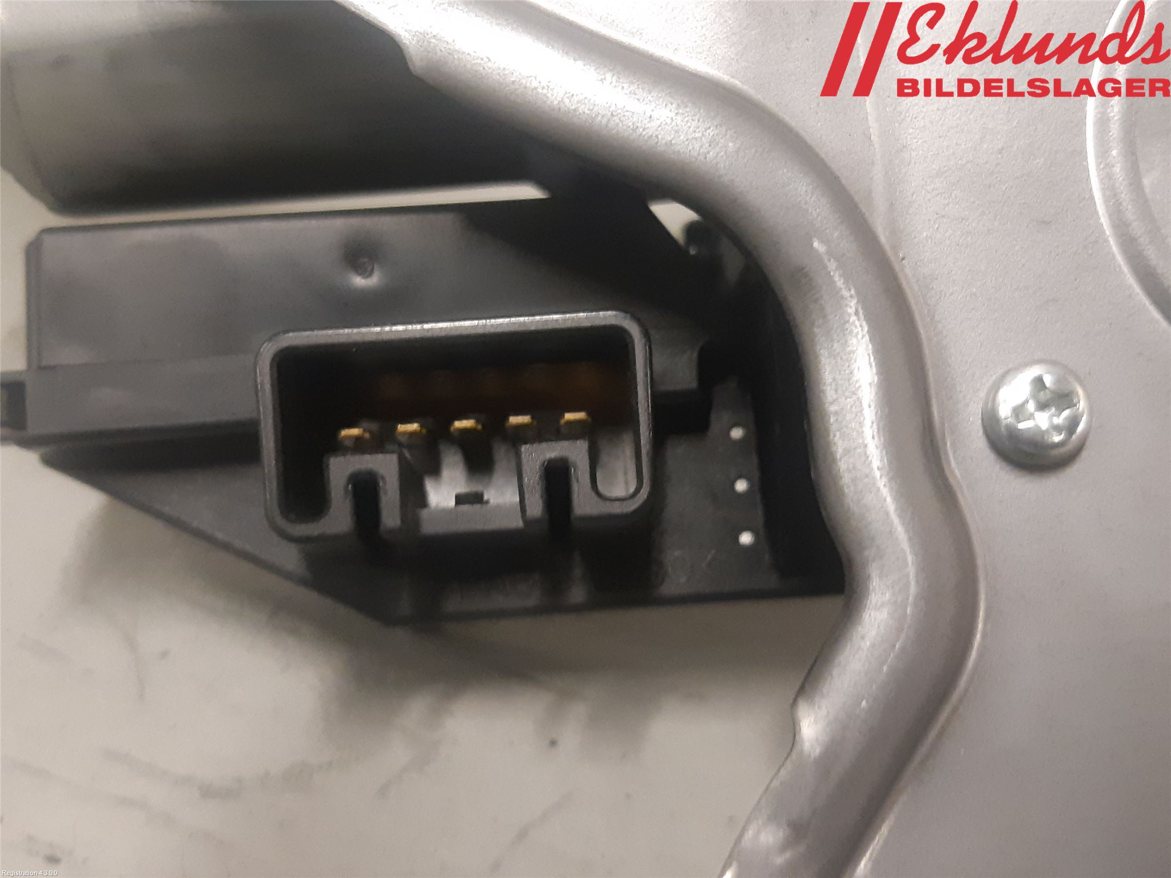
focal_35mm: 26
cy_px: 439
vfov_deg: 53.1
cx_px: 586
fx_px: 880
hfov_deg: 67.3
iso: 320
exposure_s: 1/50
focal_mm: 3.93
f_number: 1.7
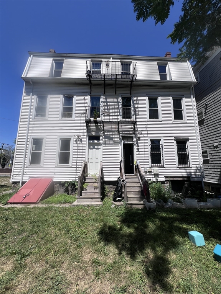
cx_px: 110
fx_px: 111
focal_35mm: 13
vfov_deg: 106.2
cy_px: 147
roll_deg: -0.3
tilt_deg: +9.3
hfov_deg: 89.9
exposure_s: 1/2801
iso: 32
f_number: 1.8
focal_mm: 1.57
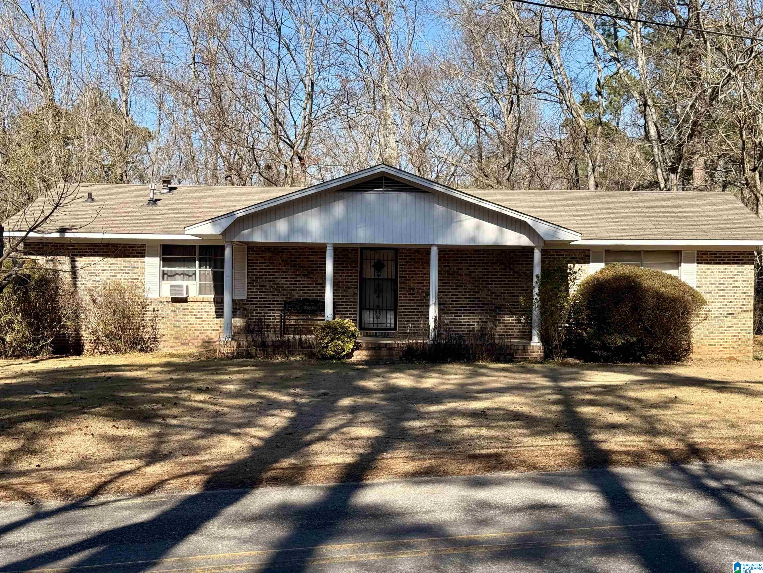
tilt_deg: -1.0
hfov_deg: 39.7
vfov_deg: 30.3
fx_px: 1058
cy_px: 286
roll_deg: -0.9
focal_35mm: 48
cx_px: 382
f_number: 1.78
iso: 64
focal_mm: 6.76
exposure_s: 1/2667
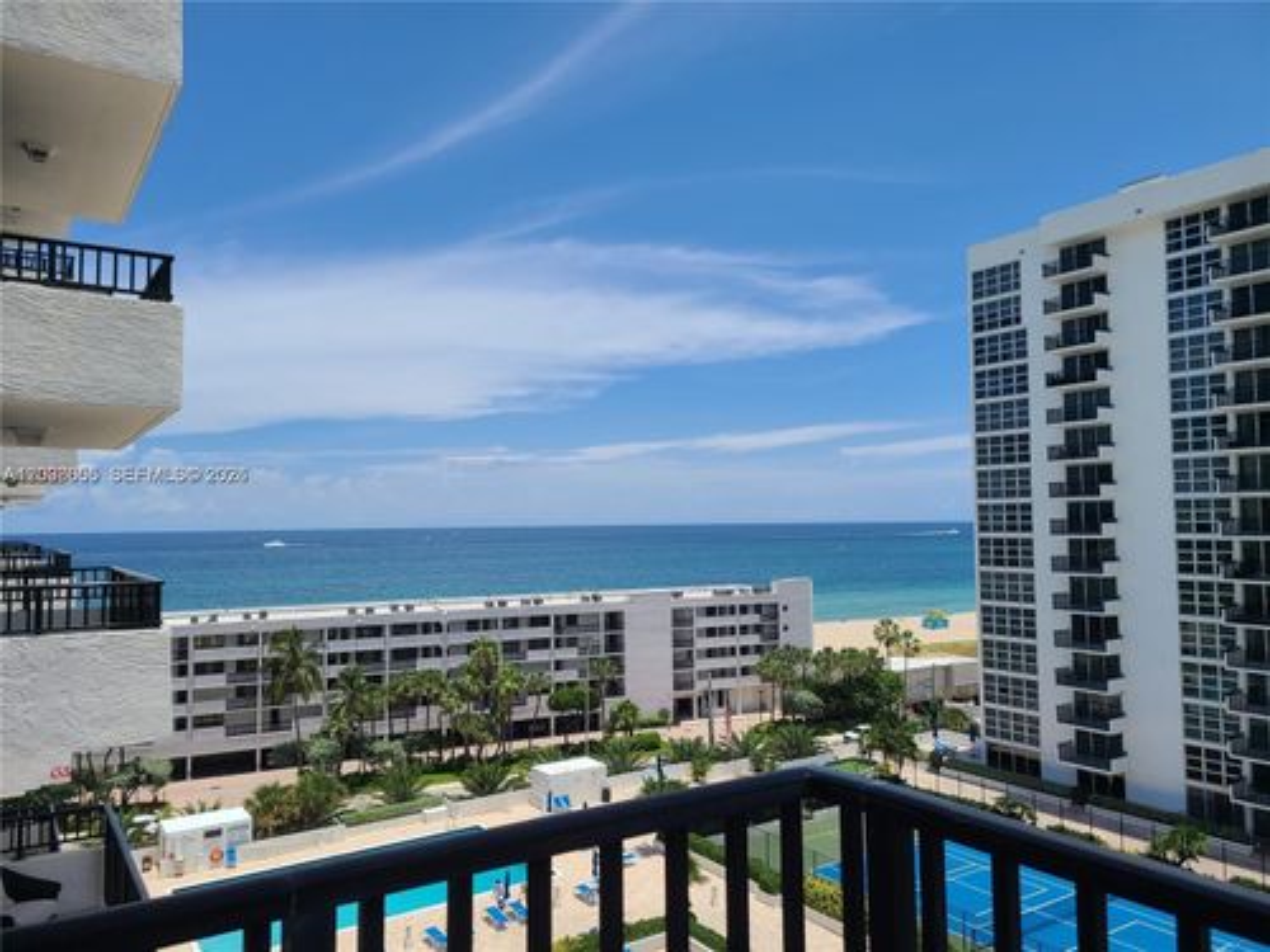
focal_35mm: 26
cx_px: 635
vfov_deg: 53.1
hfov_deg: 67.3
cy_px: 476
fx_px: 954
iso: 40
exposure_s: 1/3521
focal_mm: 5.4
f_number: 1.8
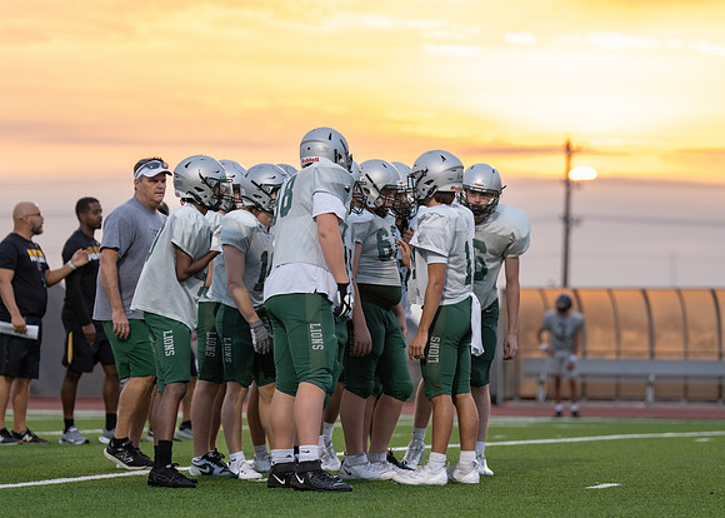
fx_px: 3753
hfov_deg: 11.0
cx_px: 375
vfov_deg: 7.9
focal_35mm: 182
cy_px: 276
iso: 1250
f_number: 2.8
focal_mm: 146
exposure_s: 1/1250
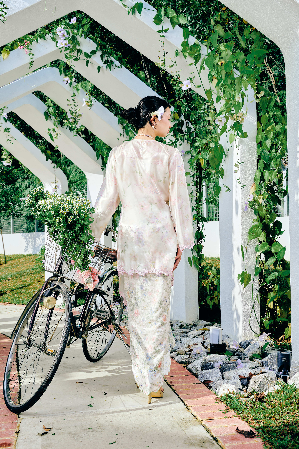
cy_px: 224
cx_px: 150
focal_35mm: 40
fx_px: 498
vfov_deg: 48.5
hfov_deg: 33.4
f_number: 10
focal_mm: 40
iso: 125
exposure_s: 1/125
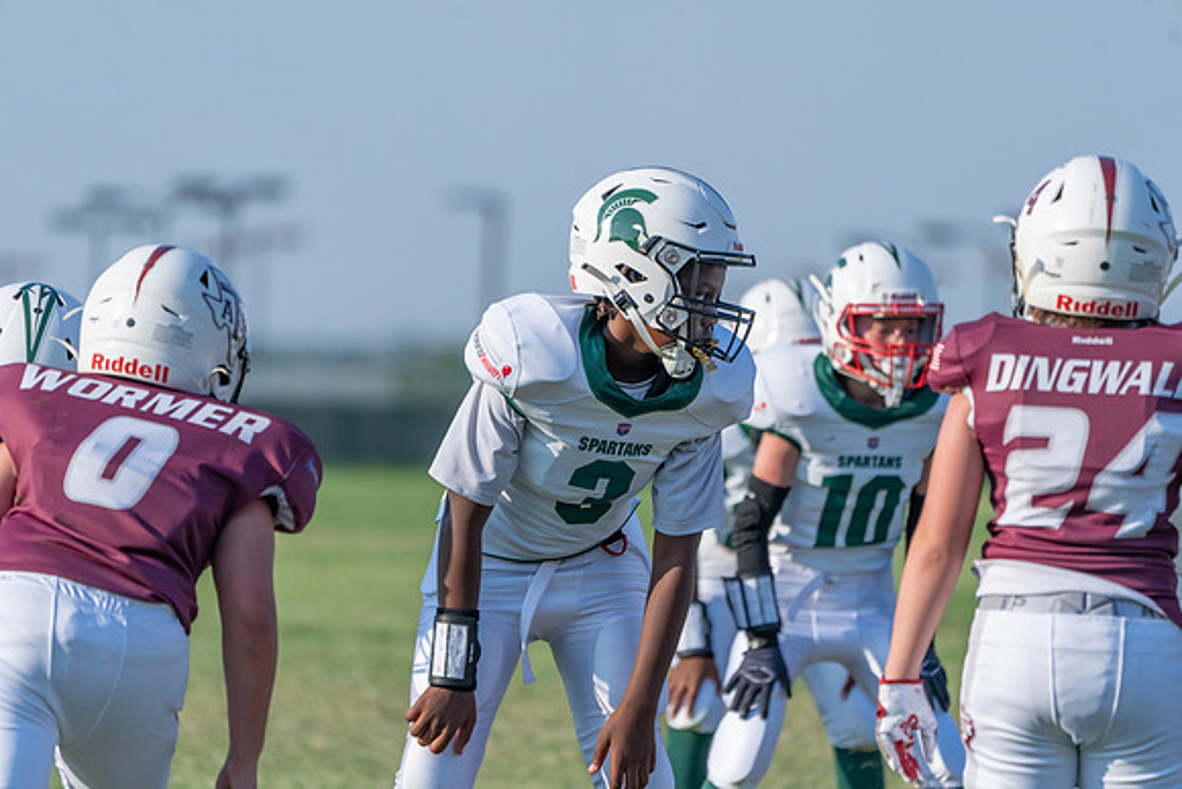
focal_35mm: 382
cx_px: 591
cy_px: 394
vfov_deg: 3.6
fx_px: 12545
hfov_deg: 5.4
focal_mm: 382
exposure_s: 1/1600
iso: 250
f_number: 5.6
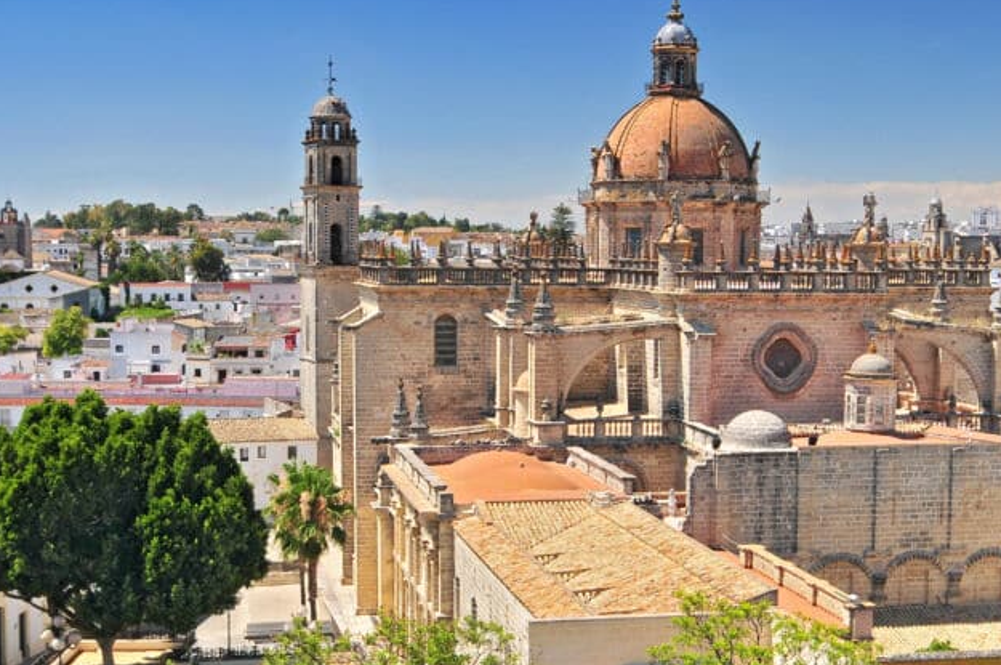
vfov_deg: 22.9
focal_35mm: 59
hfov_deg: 33.9
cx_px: 556
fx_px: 1638
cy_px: 418
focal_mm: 24
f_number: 8
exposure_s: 1/160
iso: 200
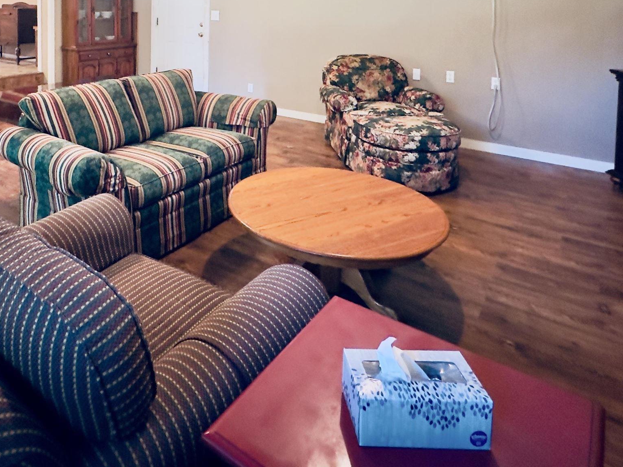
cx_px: 202
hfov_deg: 61.7
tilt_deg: -2.8
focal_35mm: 28
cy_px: 20
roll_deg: +0.1
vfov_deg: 43.9
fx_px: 504
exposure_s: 1/40
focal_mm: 2.22
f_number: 2.2
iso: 1250
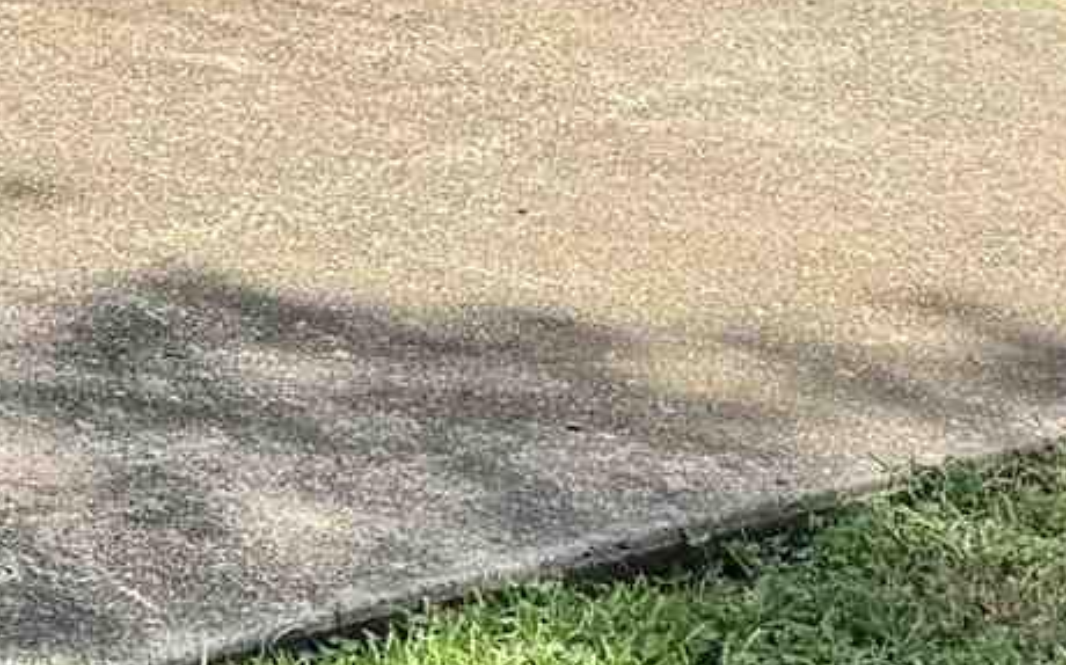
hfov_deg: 10.5
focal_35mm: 170
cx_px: -1576
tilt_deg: -4.6
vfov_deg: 7.4
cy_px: -732
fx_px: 4936
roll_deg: -0.3
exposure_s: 1/1818
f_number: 1.78
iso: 80
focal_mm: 6.76
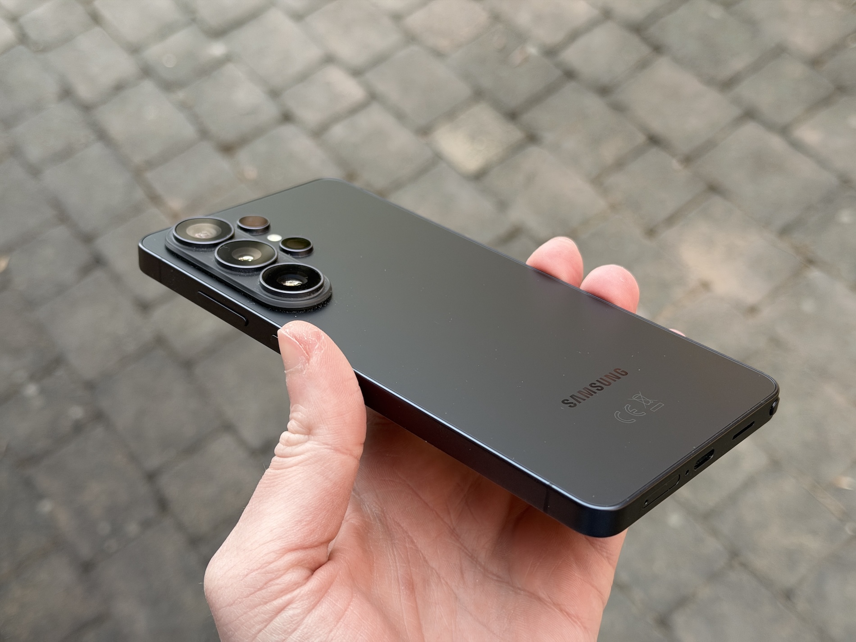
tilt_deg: -53.4
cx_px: 428
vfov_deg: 30.3
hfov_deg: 39.7
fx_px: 1187
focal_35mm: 48
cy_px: 321
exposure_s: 1/523
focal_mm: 6.76
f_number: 1.78
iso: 64
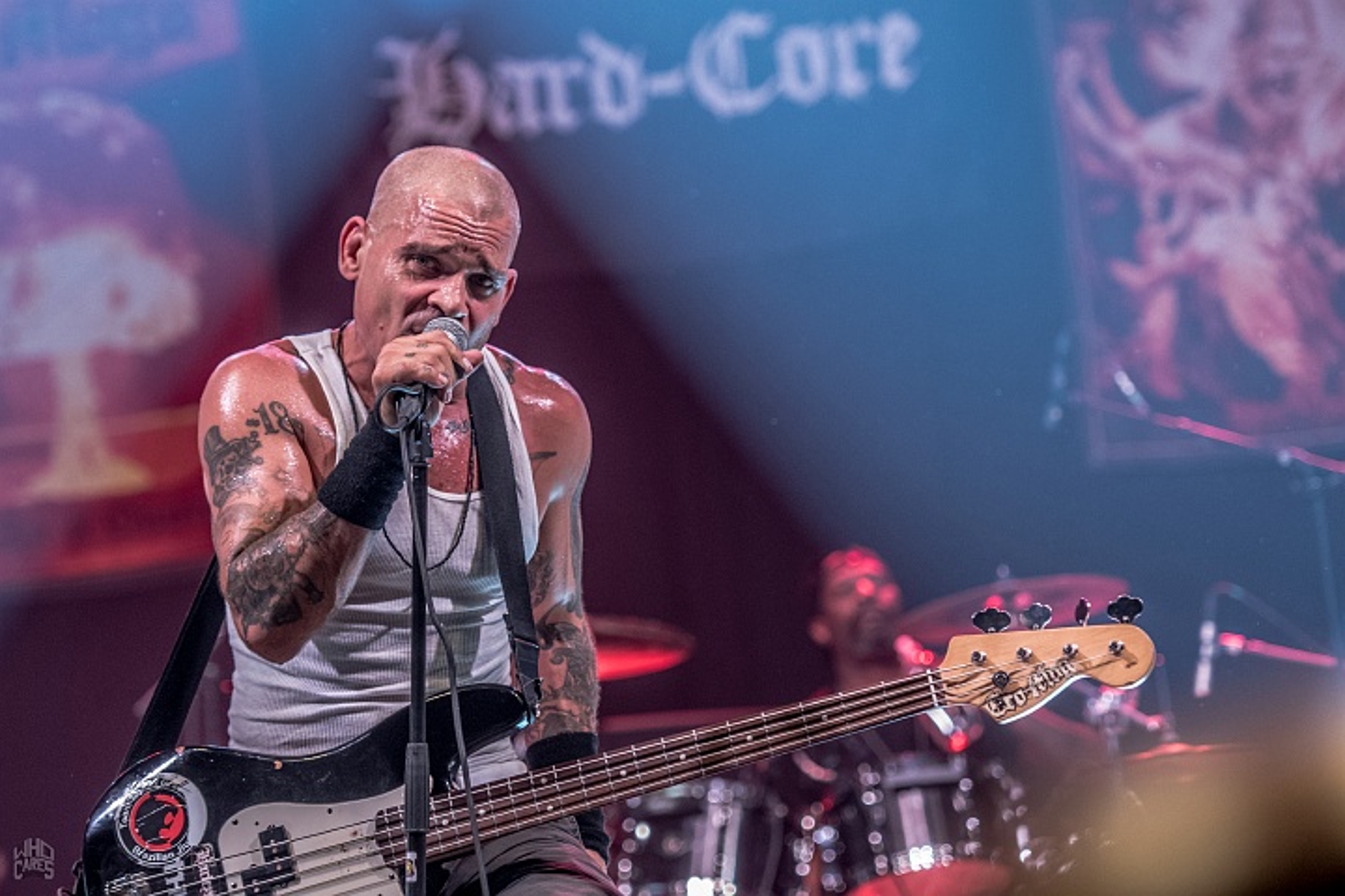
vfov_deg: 7.9
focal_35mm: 174
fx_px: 6500
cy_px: 448
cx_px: 672
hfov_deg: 11.8
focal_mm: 116
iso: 1600
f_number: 2.8
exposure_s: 1/100
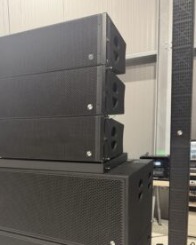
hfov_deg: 42.9
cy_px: 173
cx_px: 74
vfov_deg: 51.4
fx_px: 247
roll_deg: +1.3
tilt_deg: -8.0
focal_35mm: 34
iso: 640
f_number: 1.78
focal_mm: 6.76
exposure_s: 1/33
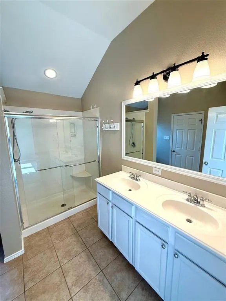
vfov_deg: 102.1
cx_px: 113
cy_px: 150
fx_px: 122
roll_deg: +1.3
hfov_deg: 85.7
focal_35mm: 14
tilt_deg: -9.4
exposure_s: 1/120
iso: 125
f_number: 2.2
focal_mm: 2.22
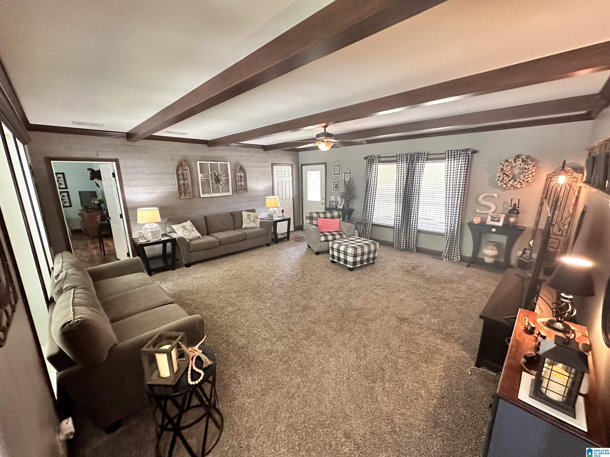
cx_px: 305
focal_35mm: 14
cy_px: 228
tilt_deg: -12.3
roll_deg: +0.9
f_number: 2.2
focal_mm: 2.22
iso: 640
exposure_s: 1/60
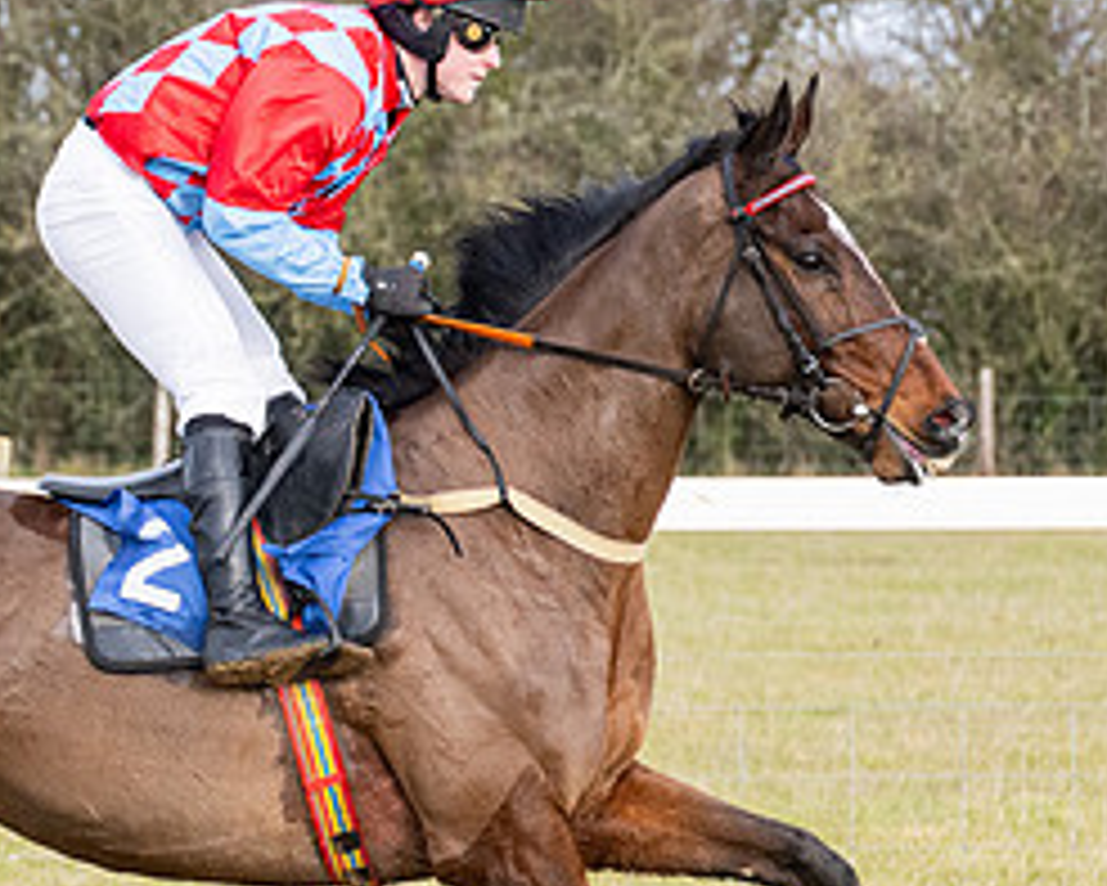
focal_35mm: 391
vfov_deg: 4.0
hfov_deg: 4.9
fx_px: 12815
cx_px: 549
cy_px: 902
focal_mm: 110
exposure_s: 1/1600
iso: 800
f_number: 5
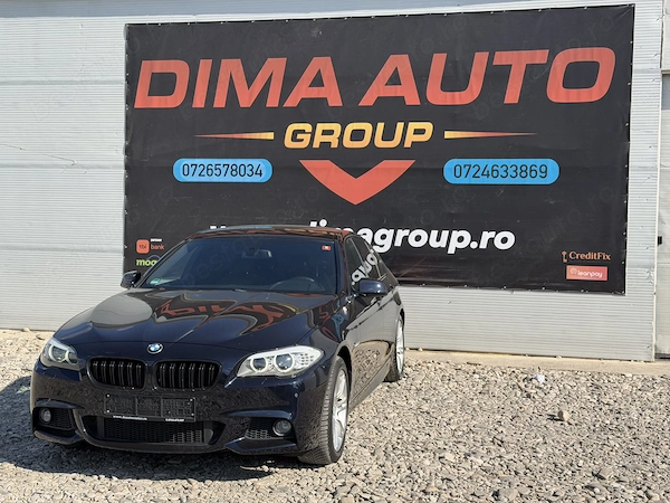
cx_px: 335
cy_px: 252
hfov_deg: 39.7
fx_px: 929
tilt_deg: -1.7
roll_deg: -1.8
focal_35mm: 48
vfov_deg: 30.3
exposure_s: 1/3704
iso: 80
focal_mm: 6.76
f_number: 1.78
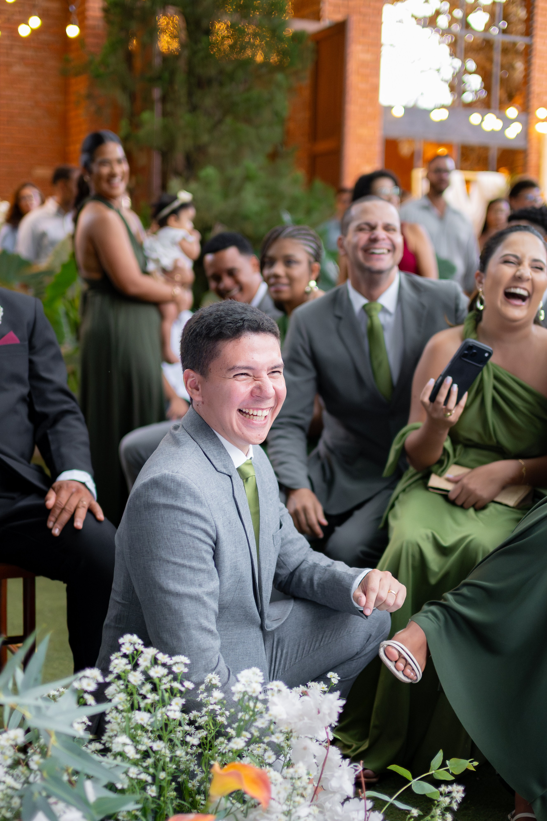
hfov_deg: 26.0
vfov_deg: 38.2
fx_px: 1185
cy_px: 410
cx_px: 274
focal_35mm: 52
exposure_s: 1/1000
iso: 2500
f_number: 1.4
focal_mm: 35
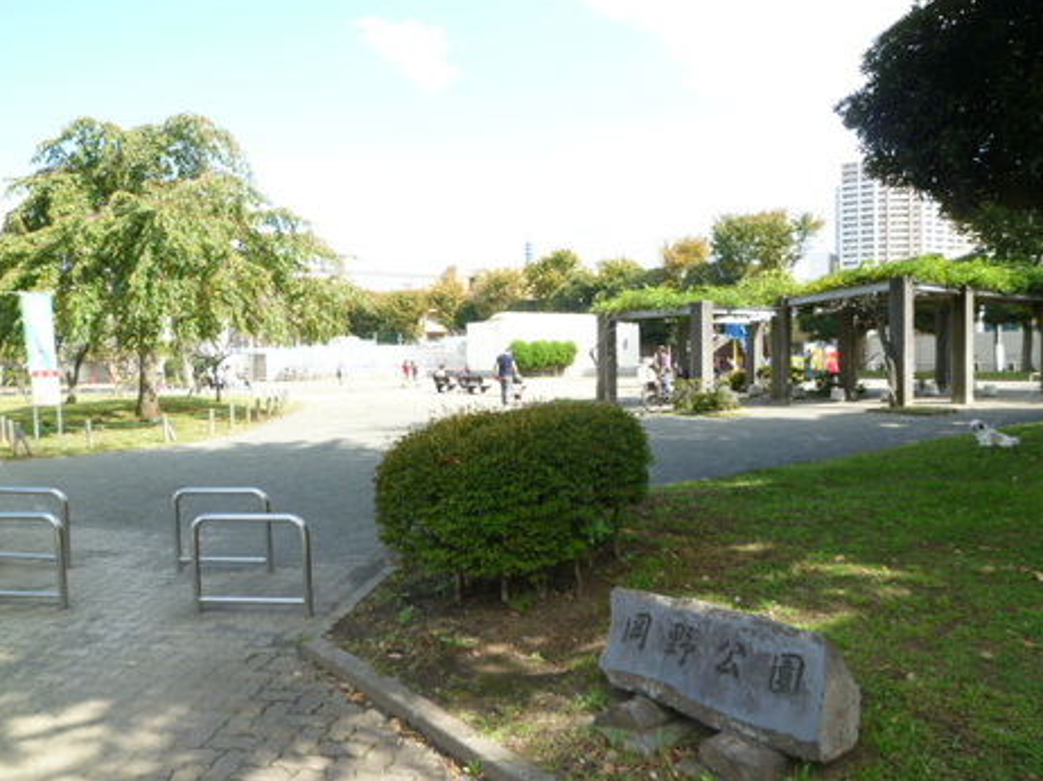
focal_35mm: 26
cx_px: 519
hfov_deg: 67.3
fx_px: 783
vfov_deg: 53.0
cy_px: 395
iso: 80
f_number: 4
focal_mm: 4.5
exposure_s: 1/125
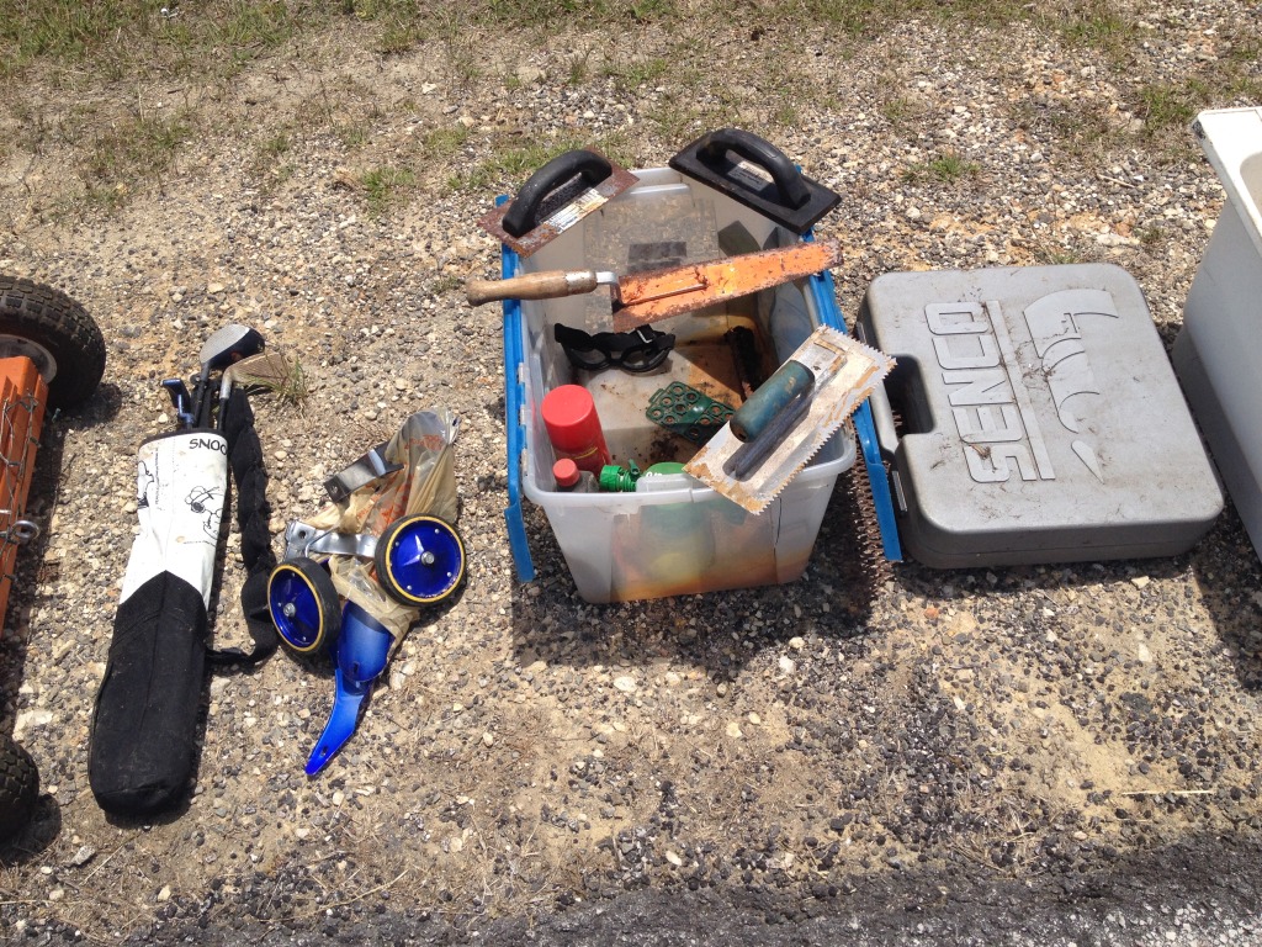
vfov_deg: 40.7
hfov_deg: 52.6
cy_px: 474
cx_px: 631
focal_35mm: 35
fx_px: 1276
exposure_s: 1/1972
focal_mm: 4.28
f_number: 2.4
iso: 50
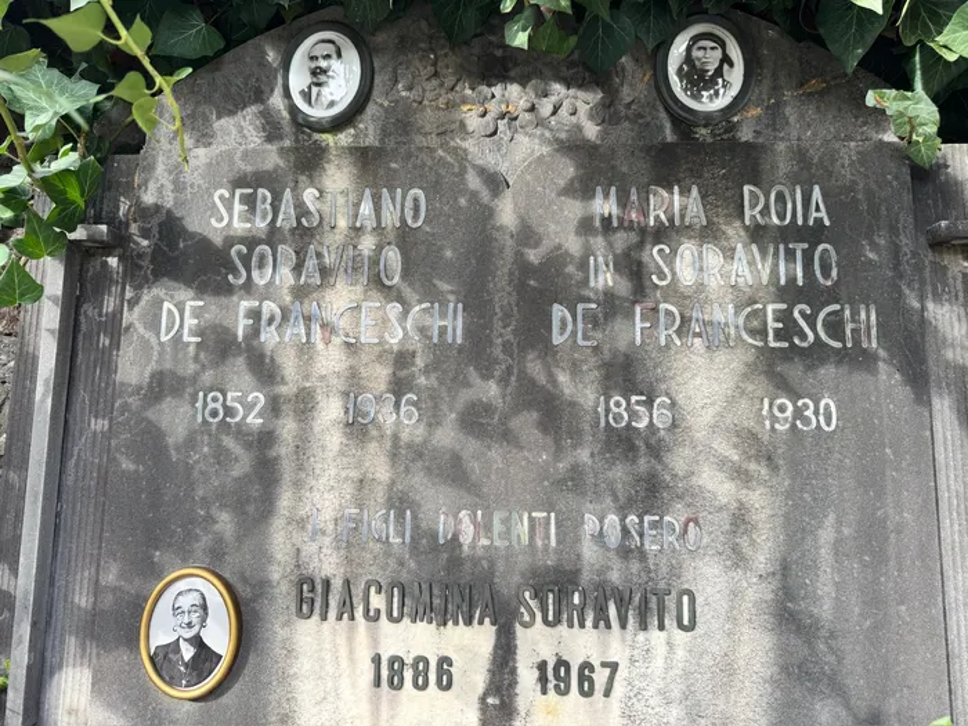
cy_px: 363
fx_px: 671
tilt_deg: +7.8
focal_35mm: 24
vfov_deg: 56.8
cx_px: 484
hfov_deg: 71.6
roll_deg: -1.2
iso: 64
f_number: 1.78
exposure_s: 1/256
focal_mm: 6.76
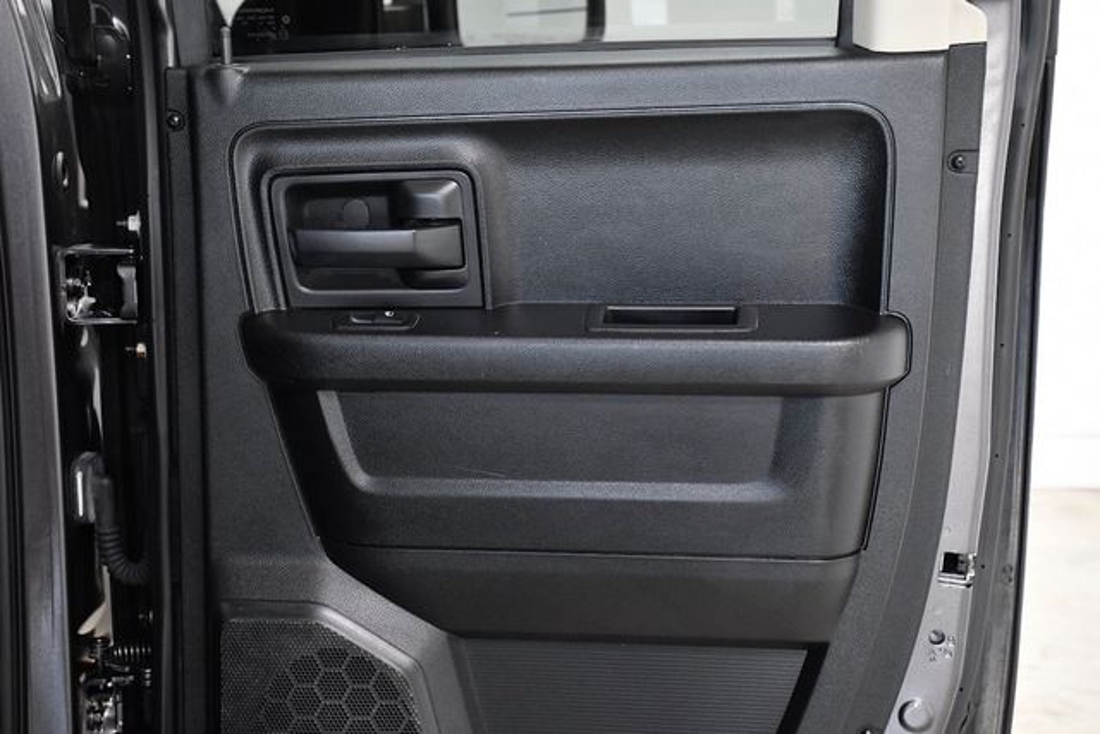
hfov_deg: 33.4
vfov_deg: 22.6
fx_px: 1834
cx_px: 550
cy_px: 367
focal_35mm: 60
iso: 2500
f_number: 4.5
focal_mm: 40
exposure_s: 1/200
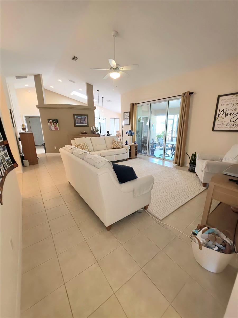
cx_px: 119
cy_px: 159
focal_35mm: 13
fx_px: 119
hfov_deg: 89.9
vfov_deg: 106.2
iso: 125
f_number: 1.9
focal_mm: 2.2
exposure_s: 1/60.2
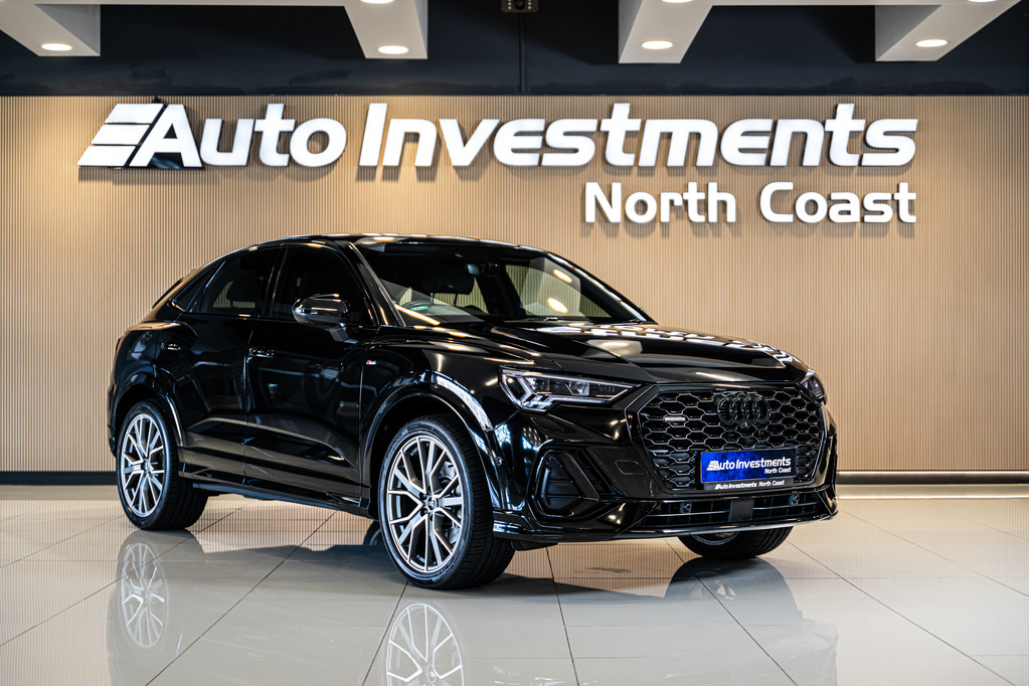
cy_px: 343
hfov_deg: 36.2
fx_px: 1572
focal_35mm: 55
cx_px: 514
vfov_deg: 24.6
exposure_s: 1/160
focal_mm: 55
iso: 640
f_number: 2.8
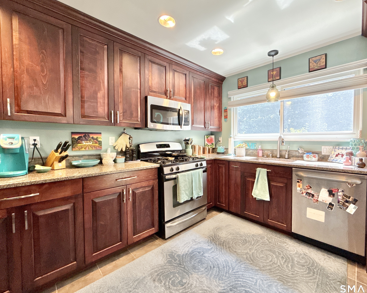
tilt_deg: -1.7
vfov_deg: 84.0
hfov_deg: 96.6
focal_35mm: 15
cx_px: 199
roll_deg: +0.0
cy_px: 145
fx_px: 163
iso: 250
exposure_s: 1/100
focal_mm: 2.22
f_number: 2.2
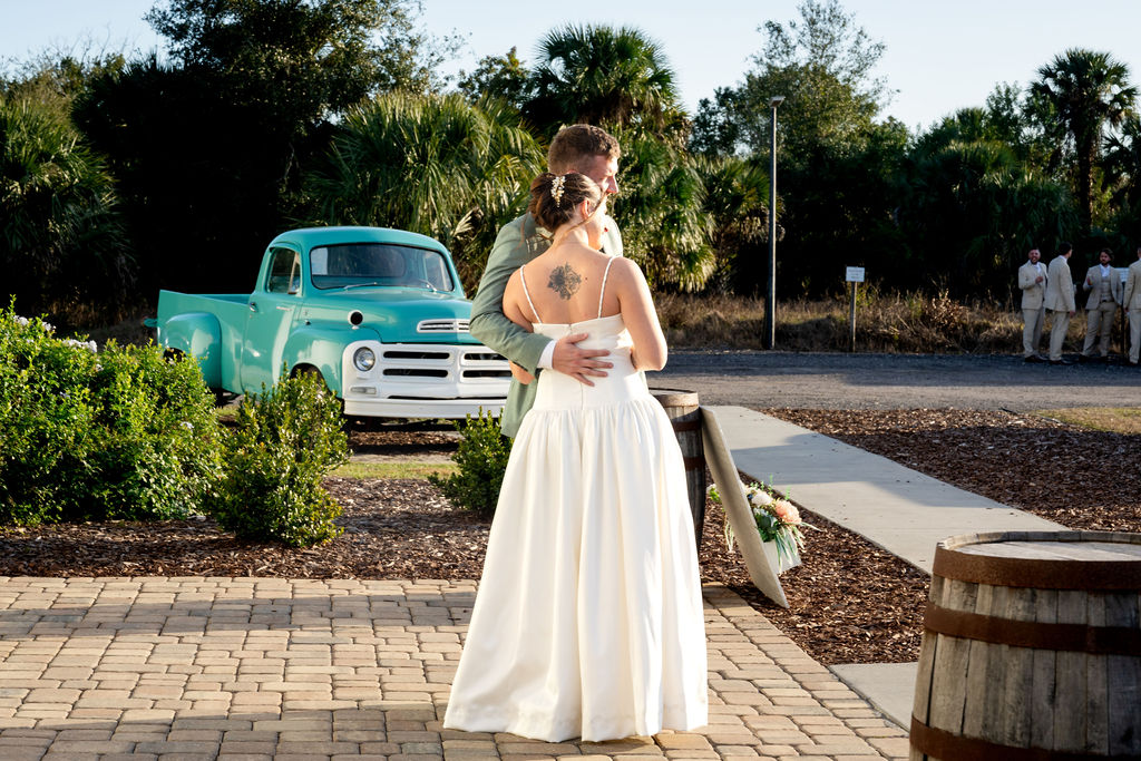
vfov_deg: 18.8
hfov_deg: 27.9
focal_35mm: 72
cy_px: 380
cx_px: 570
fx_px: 2293
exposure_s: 1/80
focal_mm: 70
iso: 200
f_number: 10
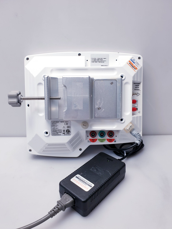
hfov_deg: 53.1
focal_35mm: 26
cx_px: 86
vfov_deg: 67.3
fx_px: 172
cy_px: 114
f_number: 2.4
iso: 50
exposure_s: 1/50
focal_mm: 4.3
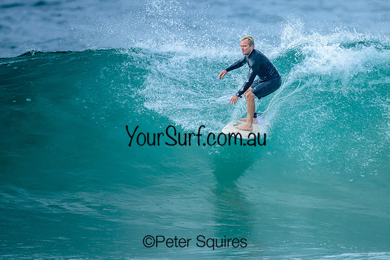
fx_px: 11858
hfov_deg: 1.9
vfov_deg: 1.3
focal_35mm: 1094
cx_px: 264
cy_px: 104
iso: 450
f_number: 6.3
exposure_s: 1/2000
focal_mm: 800
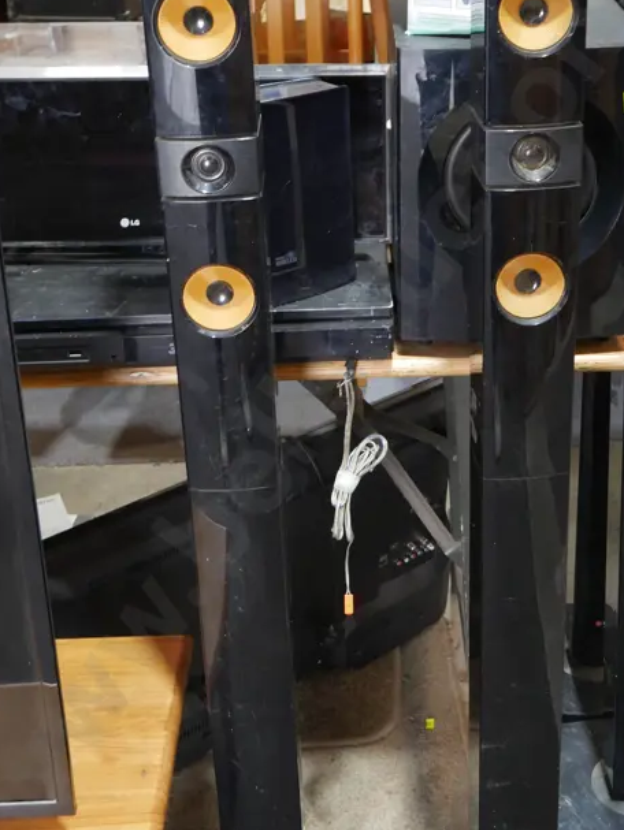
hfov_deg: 26.9
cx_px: 421
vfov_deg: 35.1
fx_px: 1297
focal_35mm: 54
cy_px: 263
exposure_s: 1/60
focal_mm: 16
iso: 500
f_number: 3.6
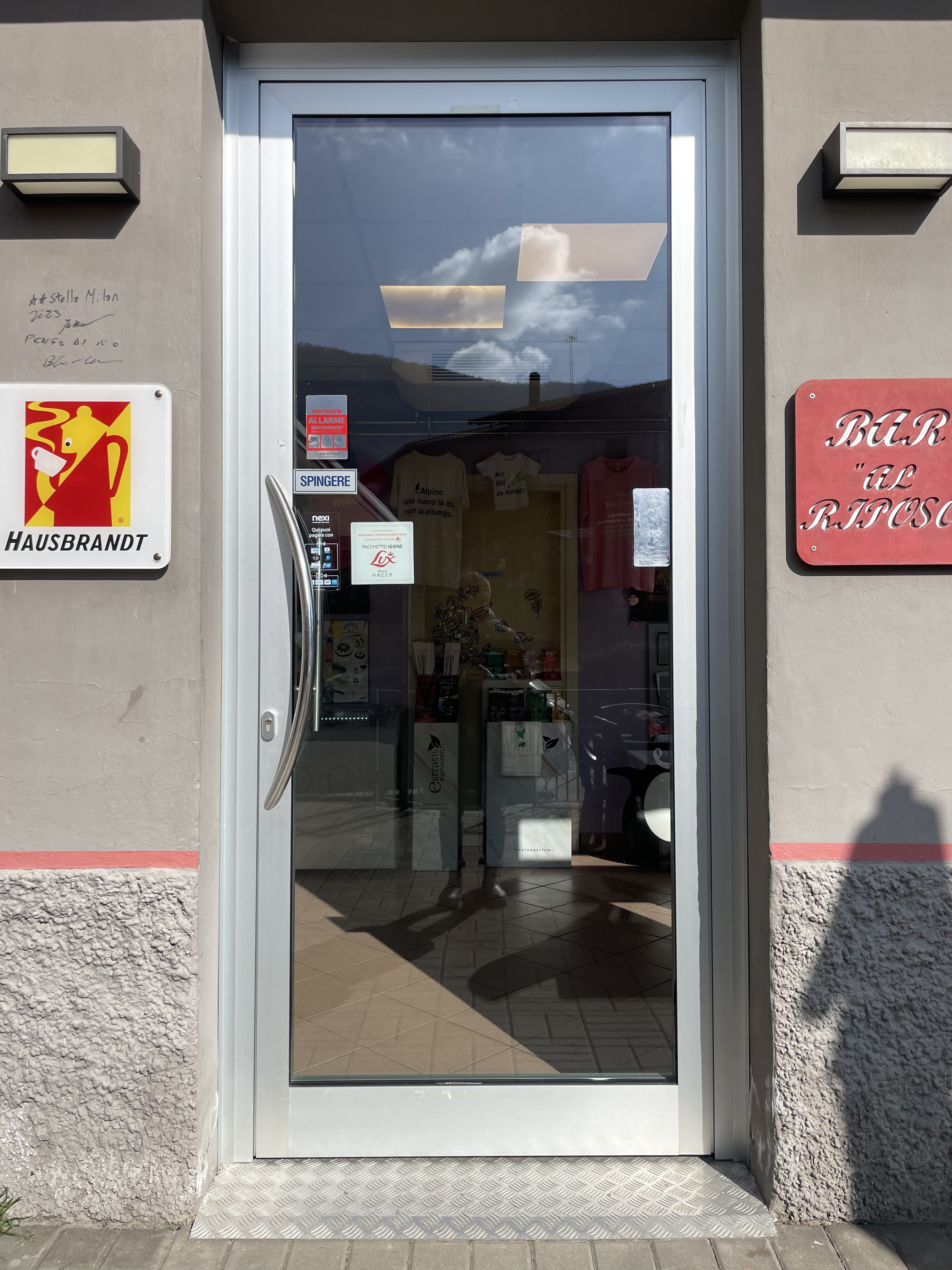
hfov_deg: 53.1
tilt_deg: +2.2
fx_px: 953
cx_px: 476
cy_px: 635
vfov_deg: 67.3
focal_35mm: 26
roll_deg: +0.9
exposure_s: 1/4292
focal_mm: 4.2
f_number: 1.6
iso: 32
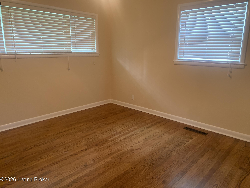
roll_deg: +0.5
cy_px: 94
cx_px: 125
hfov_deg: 67.3
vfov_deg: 53.1
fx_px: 188
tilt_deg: -12.0
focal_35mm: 26
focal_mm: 4.25
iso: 320
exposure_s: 1/60
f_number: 1.8
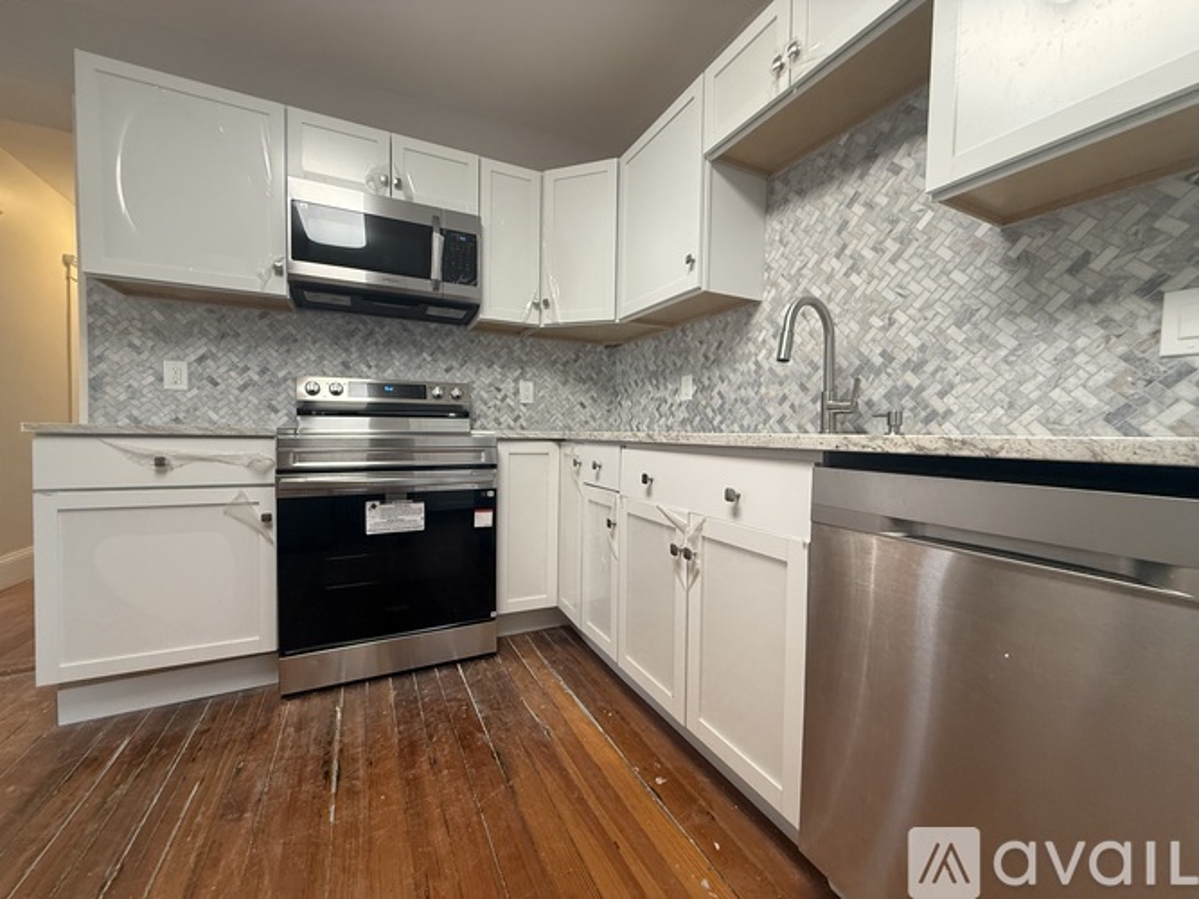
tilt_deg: -1.7
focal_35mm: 14
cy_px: 450
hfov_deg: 102.1
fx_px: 485
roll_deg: -1.2
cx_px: 600
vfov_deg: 85.7
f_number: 2.2
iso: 250
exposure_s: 1/120
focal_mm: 2.22
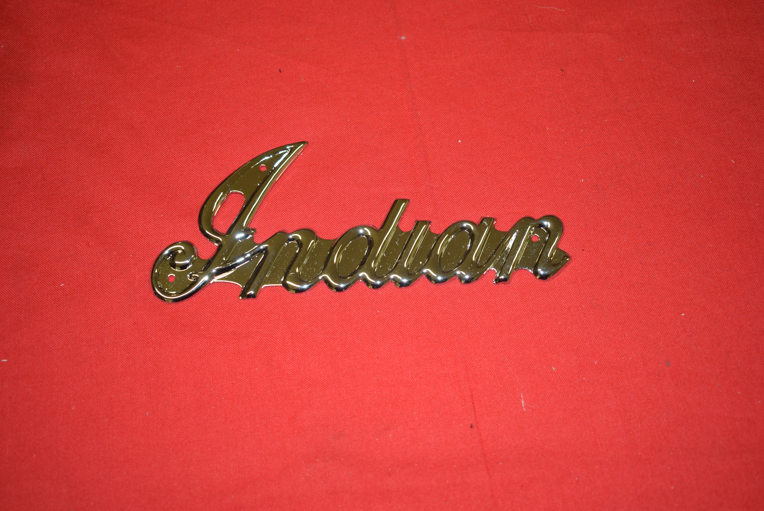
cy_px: 256
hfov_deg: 41.1
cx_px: 382
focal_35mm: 48
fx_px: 1019
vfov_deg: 28.1
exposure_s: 1/60
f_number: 5
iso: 500
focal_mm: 32
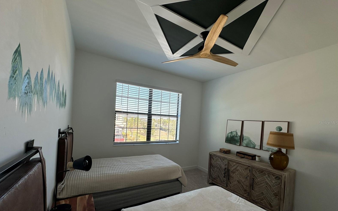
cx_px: 168
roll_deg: -3.9
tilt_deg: +0.3
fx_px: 138
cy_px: 123
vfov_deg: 74.2
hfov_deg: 101.5
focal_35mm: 15
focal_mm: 2.22
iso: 40
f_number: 2.2
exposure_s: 1/147
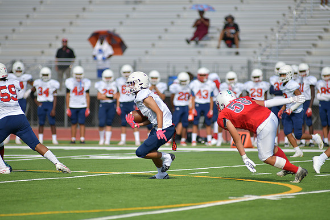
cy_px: 110
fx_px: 2751
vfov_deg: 4.6
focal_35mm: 300
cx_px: 165
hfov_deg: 6.9
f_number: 3.5
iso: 110
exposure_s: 1/2000
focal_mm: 300
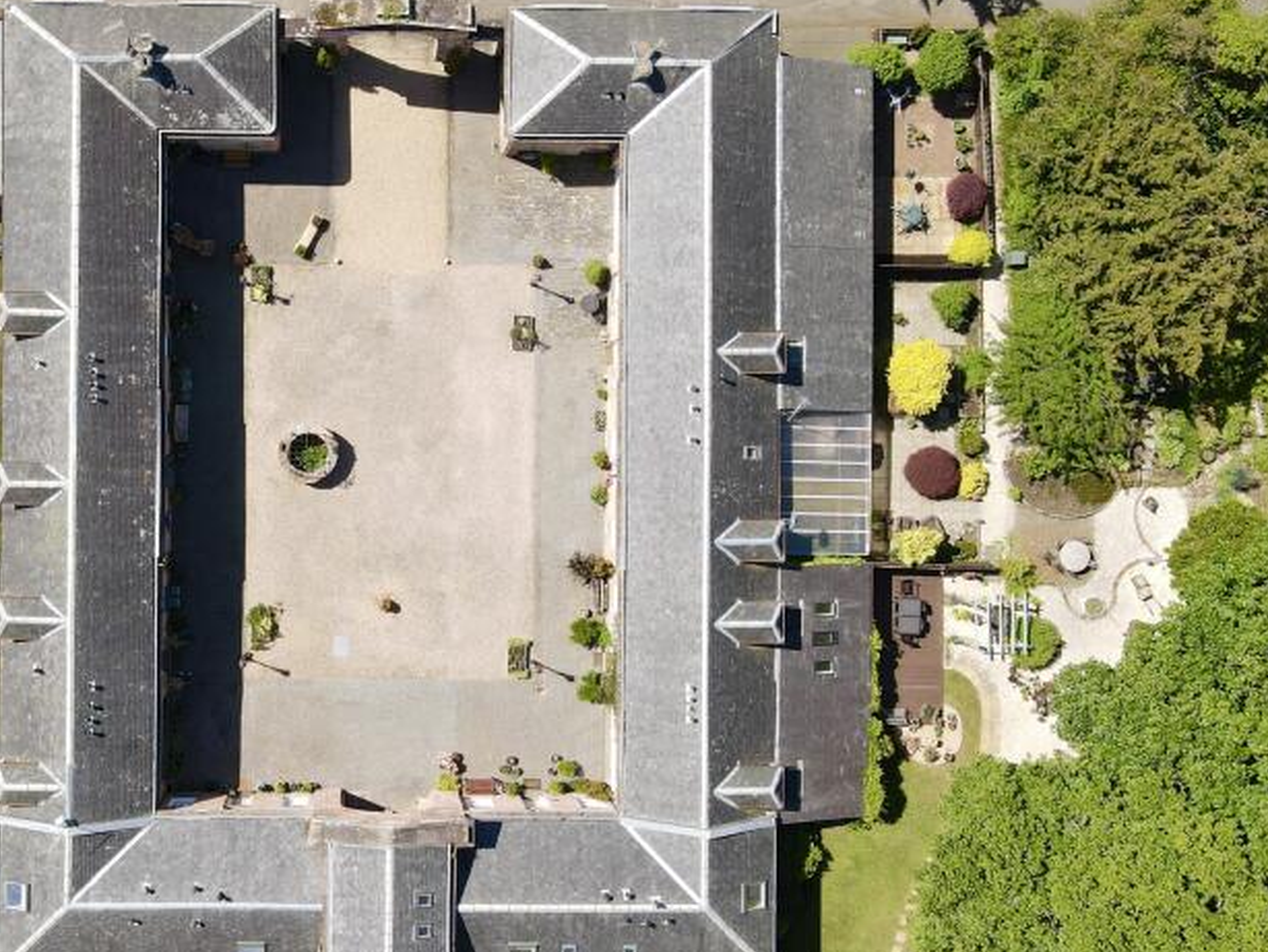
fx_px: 1466
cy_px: 438
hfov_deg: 45.8
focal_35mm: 40
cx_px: 392
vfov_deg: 36.0
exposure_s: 1/400
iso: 100
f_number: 2.8
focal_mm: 4.5
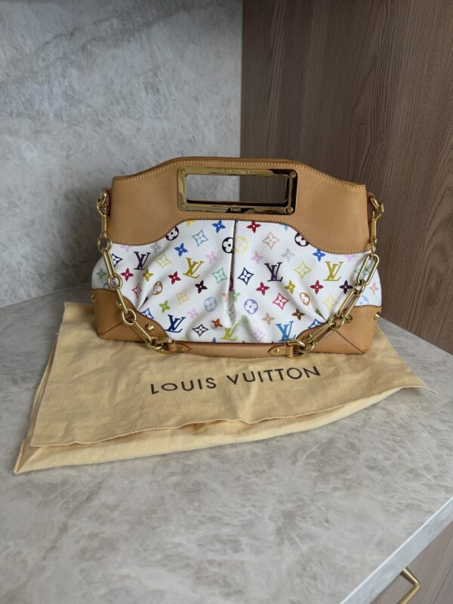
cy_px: 302
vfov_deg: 71.6
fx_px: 419
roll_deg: -0.5
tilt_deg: -29.6
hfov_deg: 56.8
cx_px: 226
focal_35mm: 24
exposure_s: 1/124
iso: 50
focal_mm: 6.76
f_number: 1.78
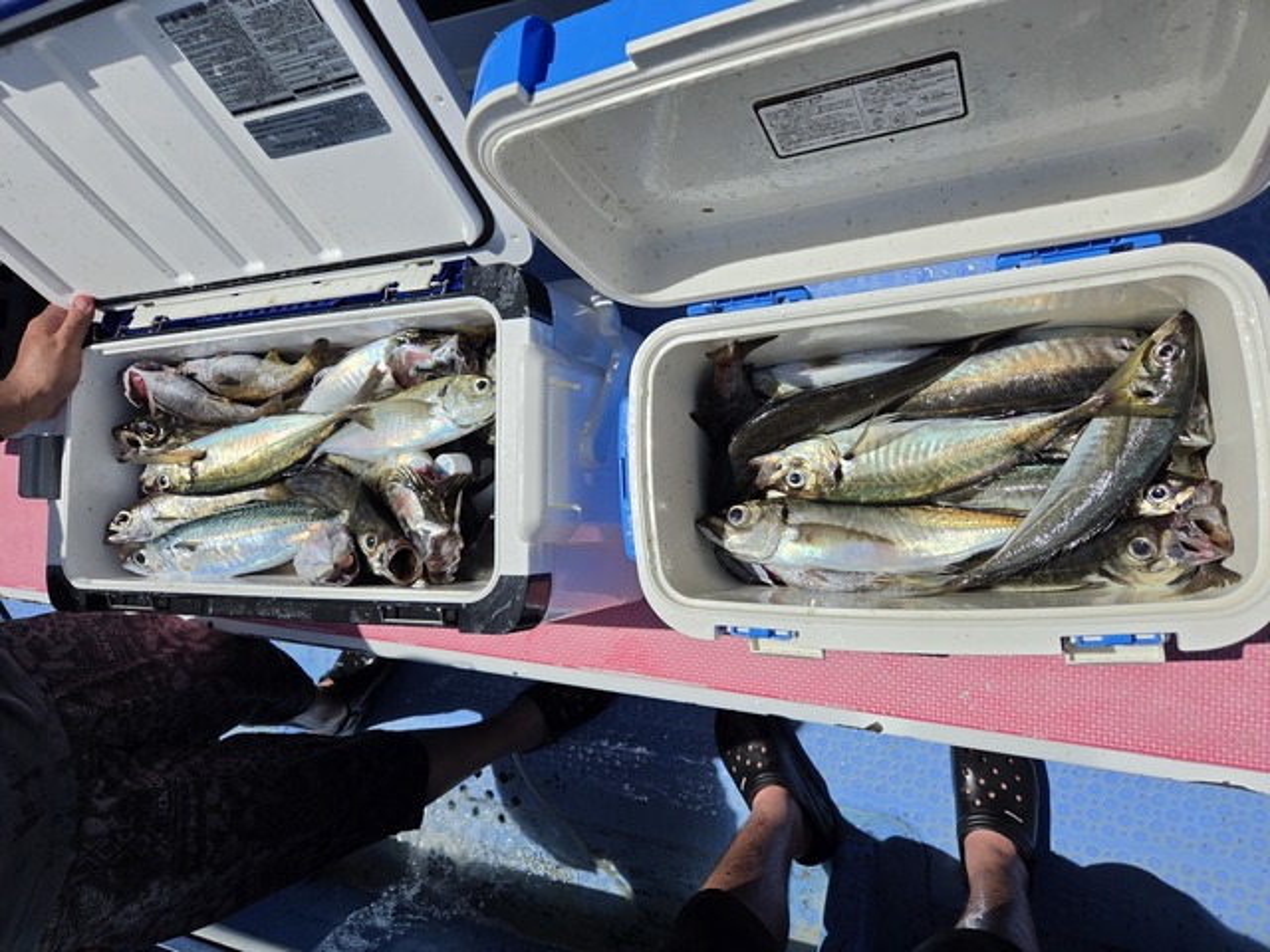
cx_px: 635
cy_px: 476
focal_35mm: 23
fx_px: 844
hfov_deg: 73.9
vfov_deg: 58.9
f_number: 1.8
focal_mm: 5.4
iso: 40
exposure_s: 1/7887
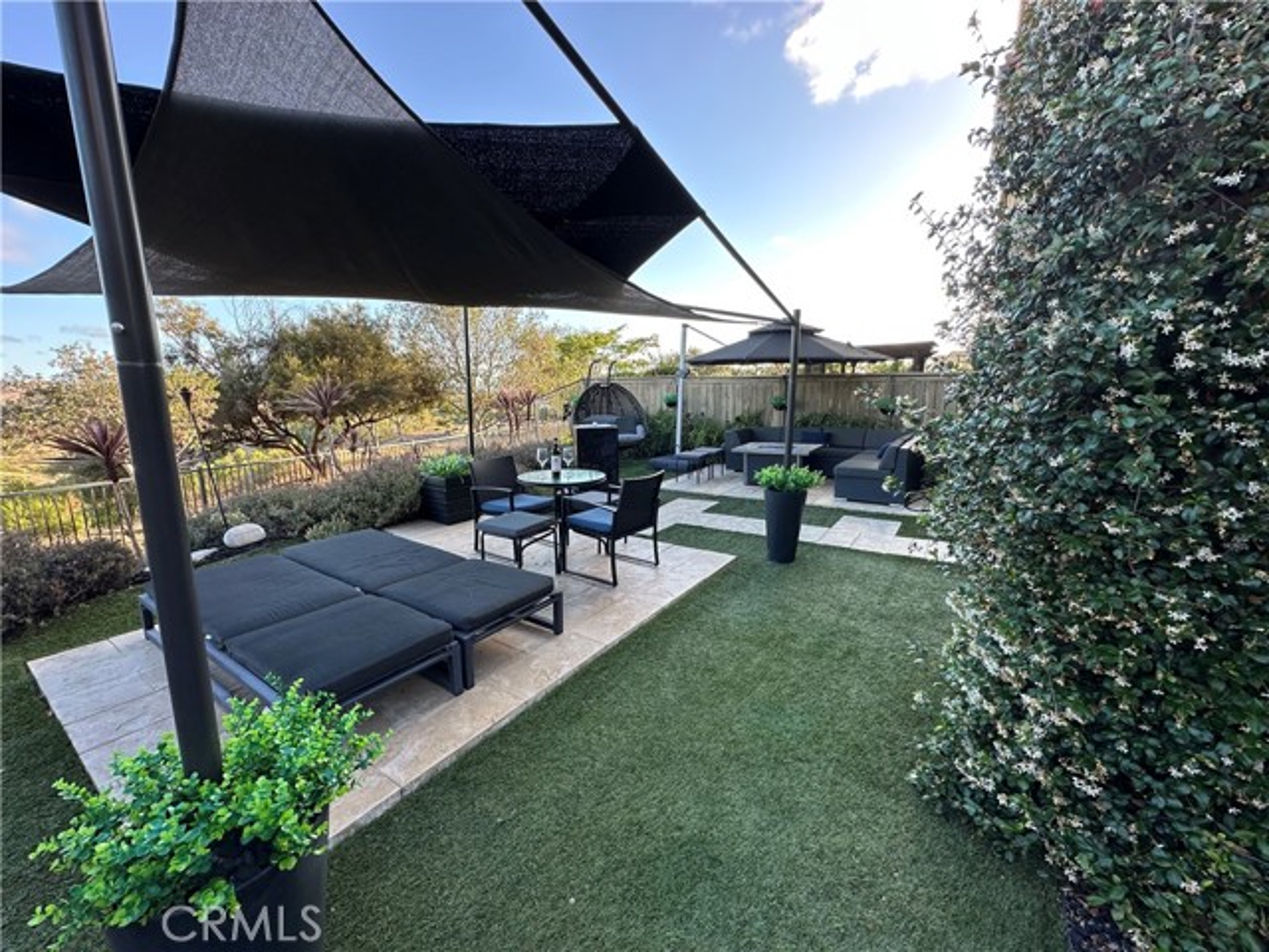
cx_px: 634
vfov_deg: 85.7
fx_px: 513
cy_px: 476
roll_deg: +1.2
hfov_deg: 102.1
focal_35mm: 14
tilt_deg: -9.5
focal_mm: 2.22
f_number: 2.2
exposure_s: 1/179
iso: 40
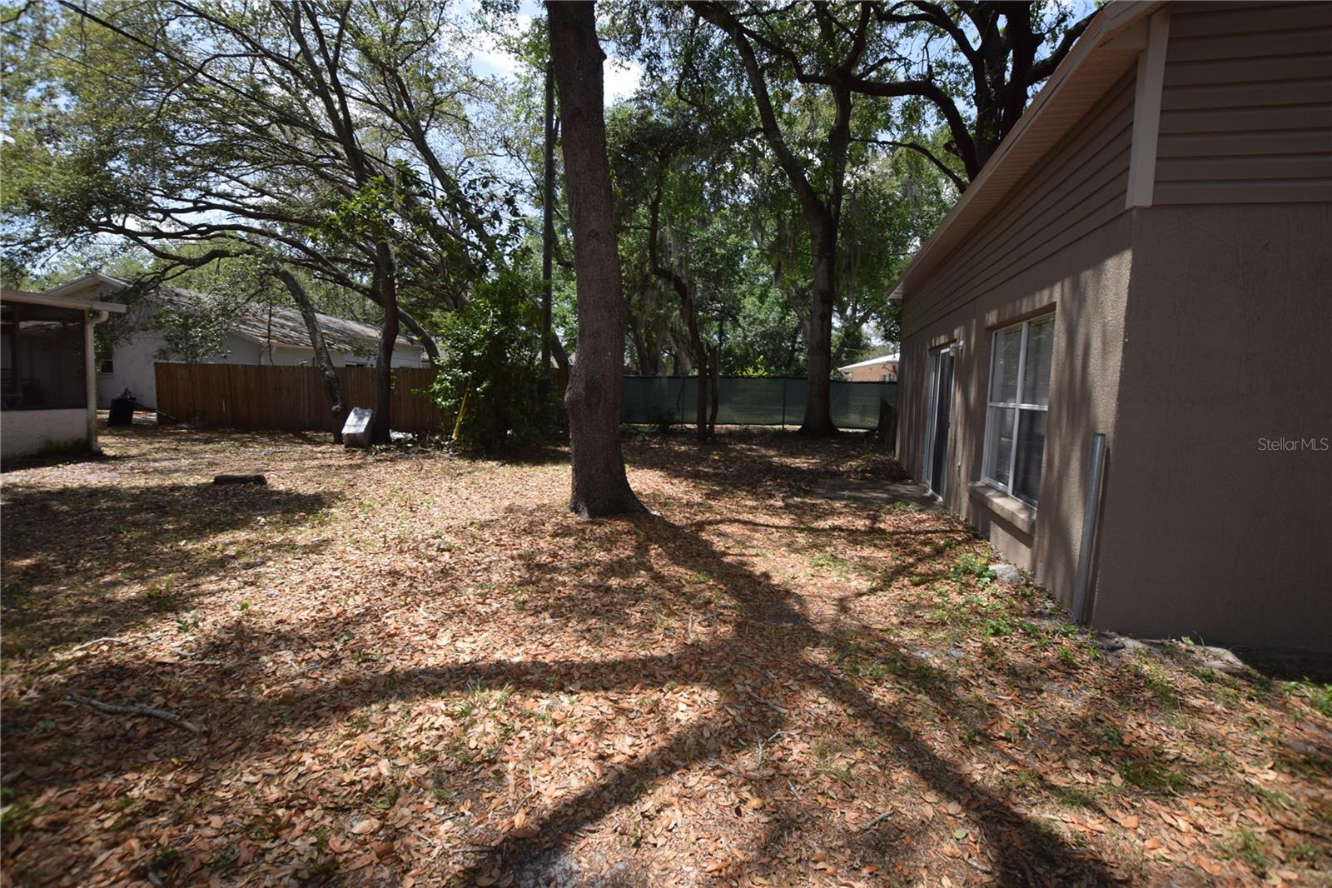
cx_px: 666
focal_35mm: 15
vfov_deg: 77.3
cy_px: 444
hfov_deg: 100.4
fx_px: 555
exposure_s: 1/200
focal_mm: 10
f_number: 7.1
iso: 100
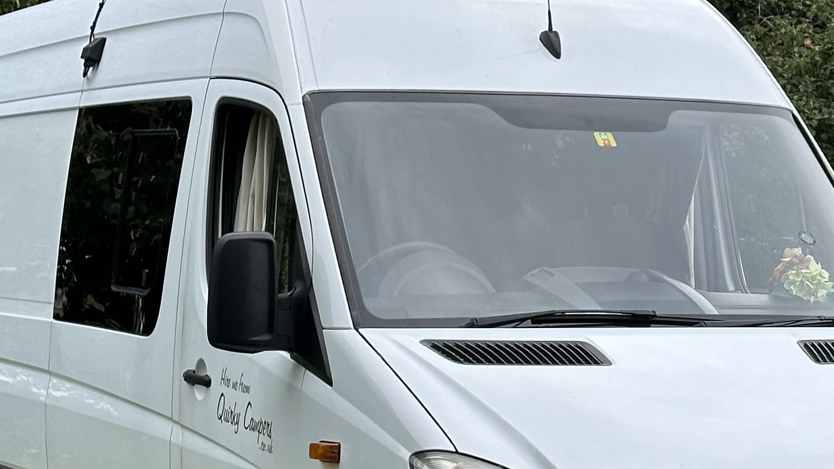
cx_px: 642
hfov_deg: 16.4
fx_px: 2875
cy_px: 344
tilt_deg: -1.9
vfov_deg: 9.3
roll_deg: -1.1
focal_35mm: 130
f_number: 1.78
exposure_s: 1/1242
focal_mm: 6.86
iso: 64
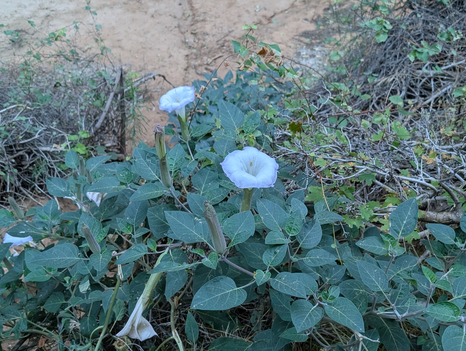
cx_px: 233
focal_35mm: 49
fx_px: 661
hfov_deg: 38.9
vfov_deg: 29.7
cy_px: 176
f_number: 1.68
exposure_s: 1/123
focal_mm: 6.9
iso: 115
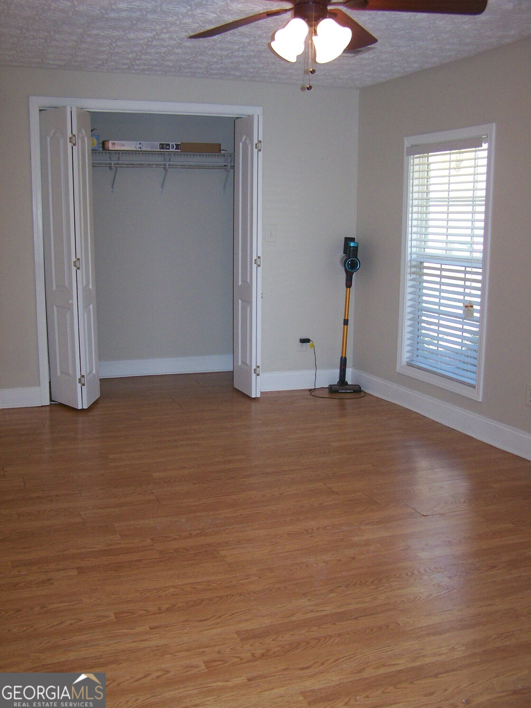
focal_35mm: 38
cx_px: 266
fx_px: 777
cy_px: 354
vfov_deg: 49.0
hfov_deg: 37.7
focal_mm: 6.3
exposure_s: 1/60
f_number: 2.8
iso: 160
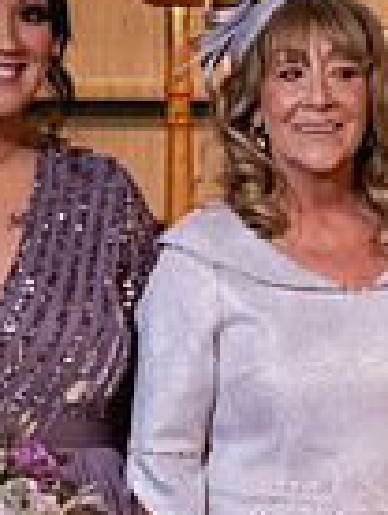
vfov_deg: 7.9
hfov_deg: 5.9
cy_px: 308
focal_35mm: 250
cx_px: 698
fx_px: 3725
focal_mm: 62
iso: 2000
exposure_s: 1/160
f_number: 5
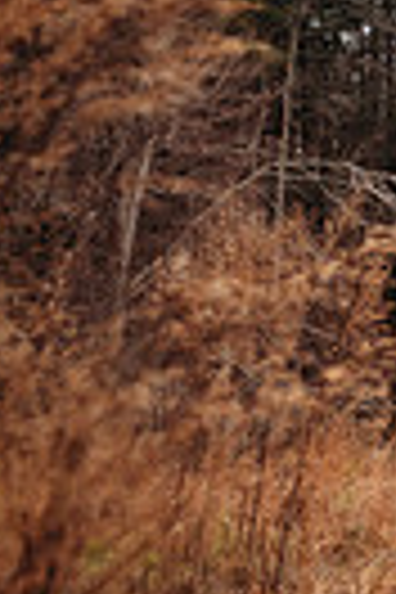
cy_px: 393
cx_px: 1182
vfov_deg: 31.7
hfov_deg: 11.6
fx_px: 1039
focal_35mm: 63
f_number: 2.8
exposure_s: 1/250
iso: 250
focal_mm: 14
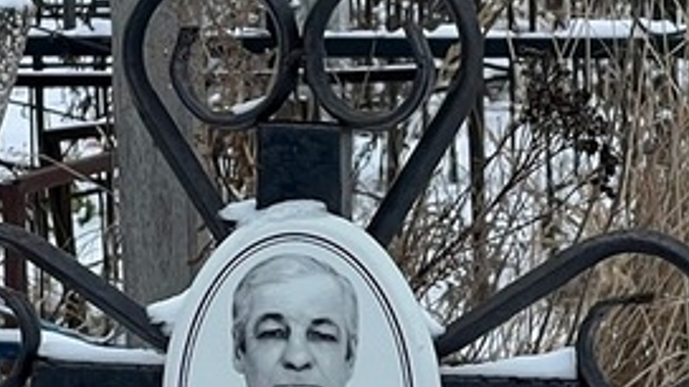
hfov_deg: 6.8
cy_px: 782
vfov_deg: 3.8
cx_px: 256
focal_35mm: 316
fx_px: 5773
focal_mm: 9
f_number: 2.8
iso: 32
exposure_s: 1/141
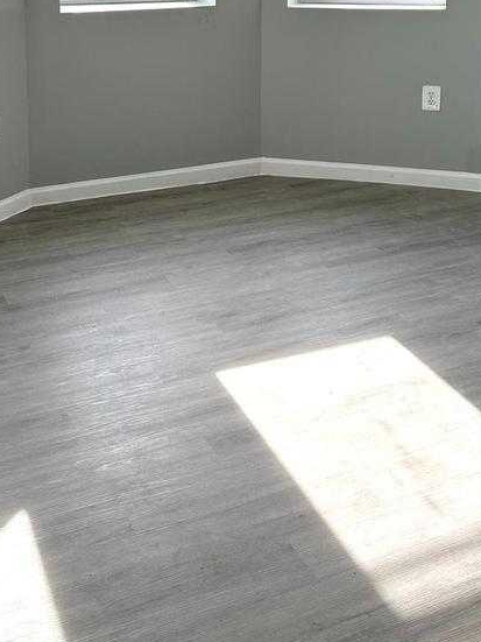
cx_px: 269
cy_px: 83
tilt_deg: -10.9
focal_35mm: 51
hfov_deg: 28.5
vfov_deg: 35.6
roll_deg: -1.4
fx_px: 945
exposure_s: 1/658
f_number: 1.5
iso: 50
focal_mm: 5.7
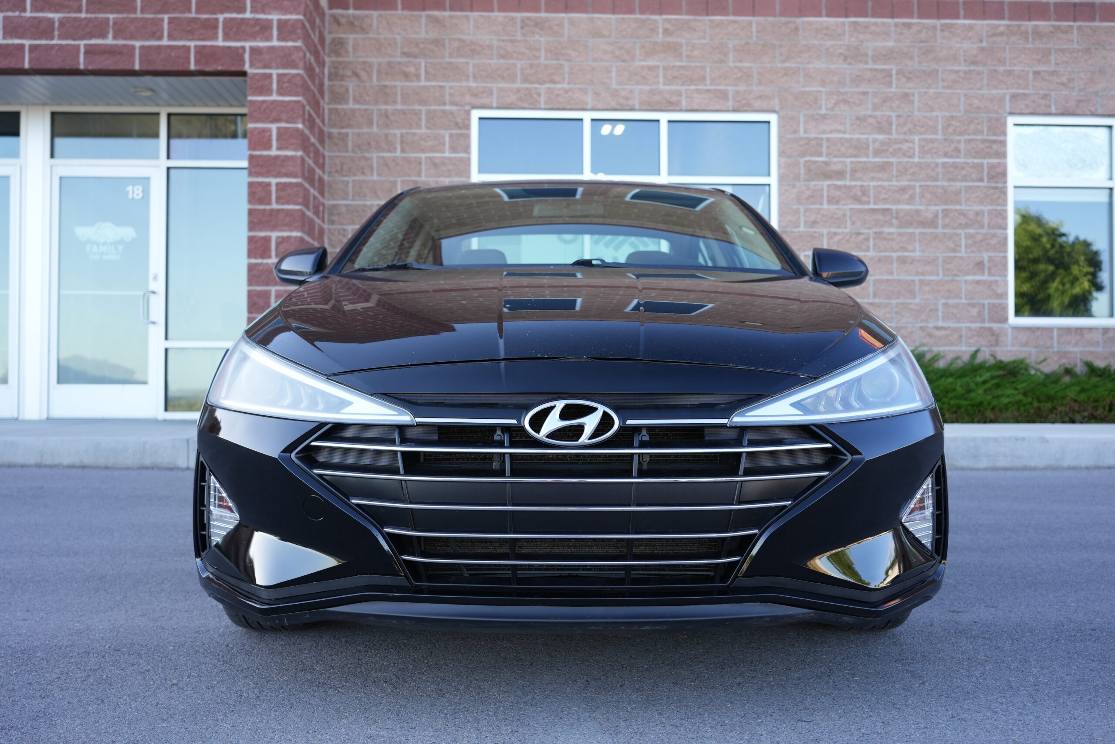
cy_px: 372
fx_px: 1084
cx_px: 558
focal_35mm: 35
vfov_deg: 37.9
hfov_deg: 54.4
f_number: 4
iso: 200
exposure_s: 1/160
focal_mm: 35
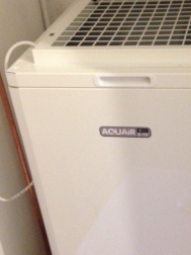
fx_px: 493
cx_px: 164
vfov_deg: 28.9
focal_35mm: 67
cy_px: 147
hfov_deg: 21.5
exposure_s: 1/17
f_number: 2.4
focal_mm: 4.12
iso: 320
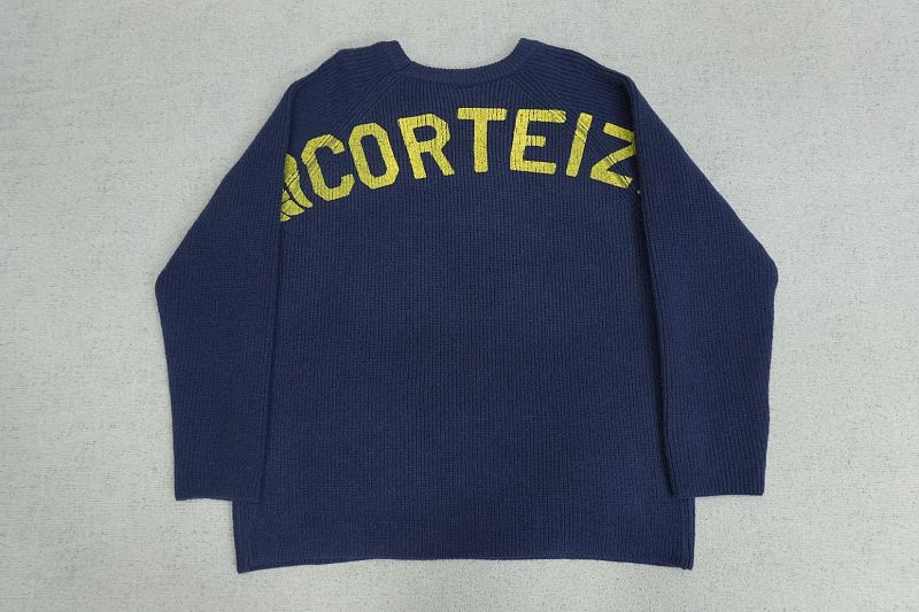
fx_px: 613
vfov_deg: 53.1
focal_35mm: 24
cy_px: 306
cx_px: 460
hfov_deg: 73.8
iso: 1000
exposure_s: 1/160
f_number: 8
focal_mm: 16
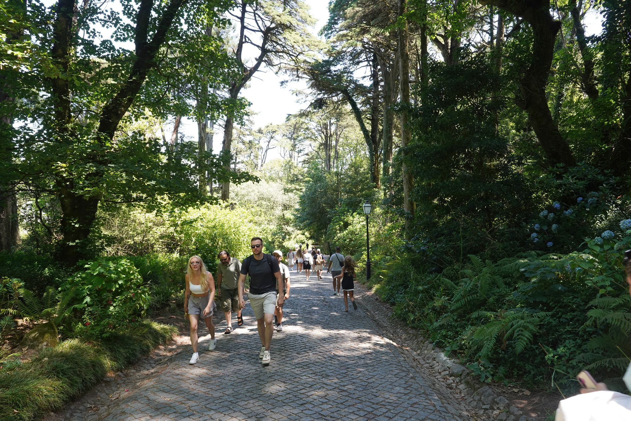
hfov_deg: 73.7
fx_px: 421
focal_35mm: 24
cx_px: 316
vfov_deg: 53.1
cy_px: 210
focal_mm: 24
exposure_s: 1/100
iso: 800
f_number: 10
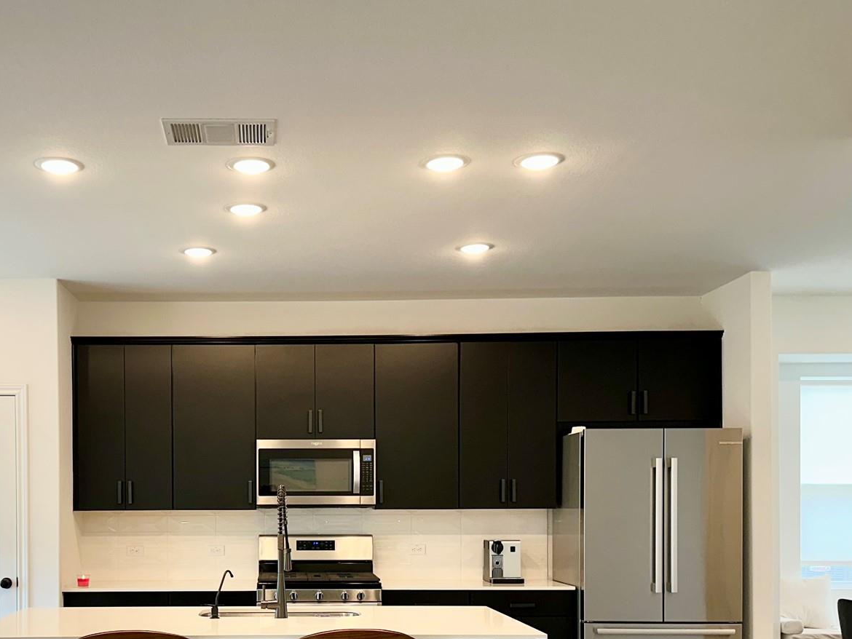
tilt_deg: -0.1
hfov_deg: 44.0
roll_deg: +0.7
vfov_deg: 33.4
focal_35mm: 42
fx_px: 1034
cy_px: 512
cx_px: 266
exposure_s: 1/120
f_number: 1.78
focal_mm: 6.86
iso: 100
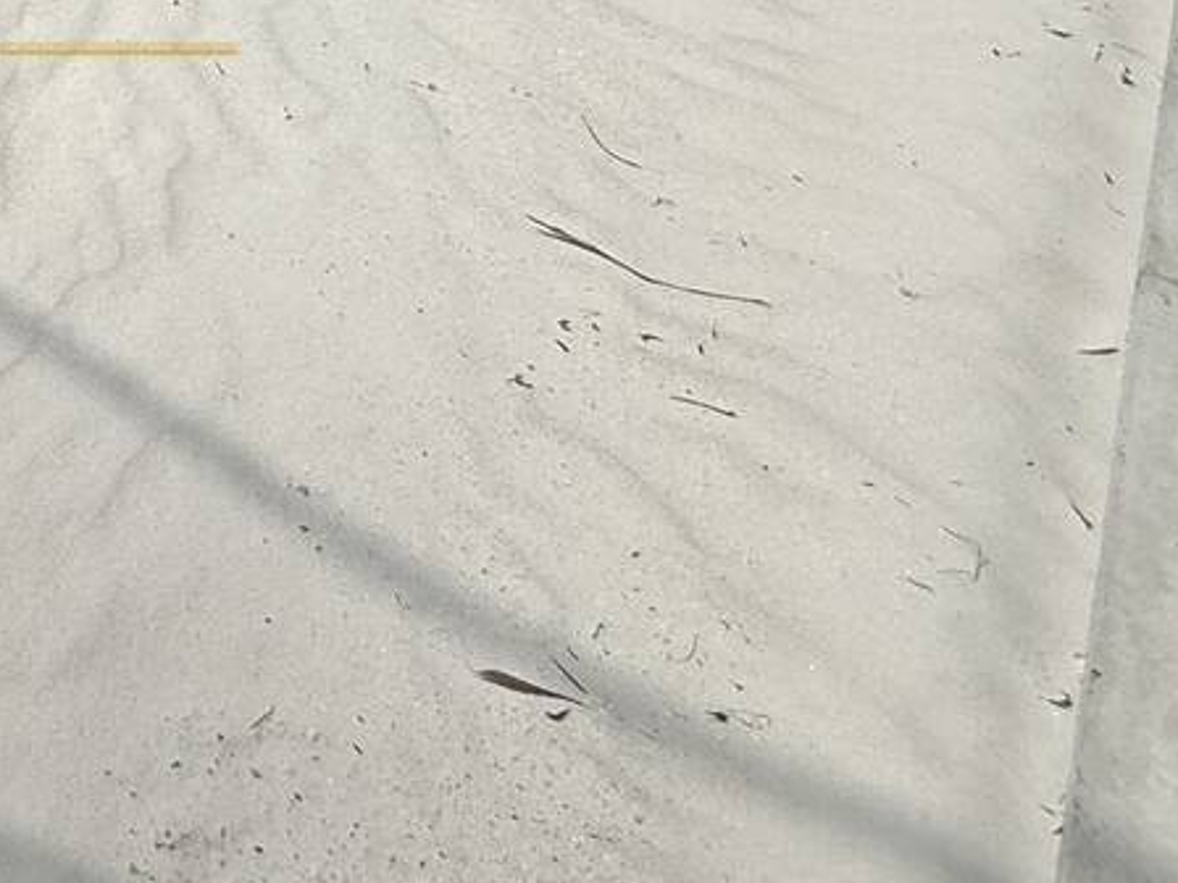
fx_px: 1531
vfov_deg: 24.1
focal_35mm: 45
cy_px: -494
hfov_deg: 30.7
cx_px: -431
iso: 50
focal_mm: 2.22
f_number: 2.2
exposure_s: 1/2024
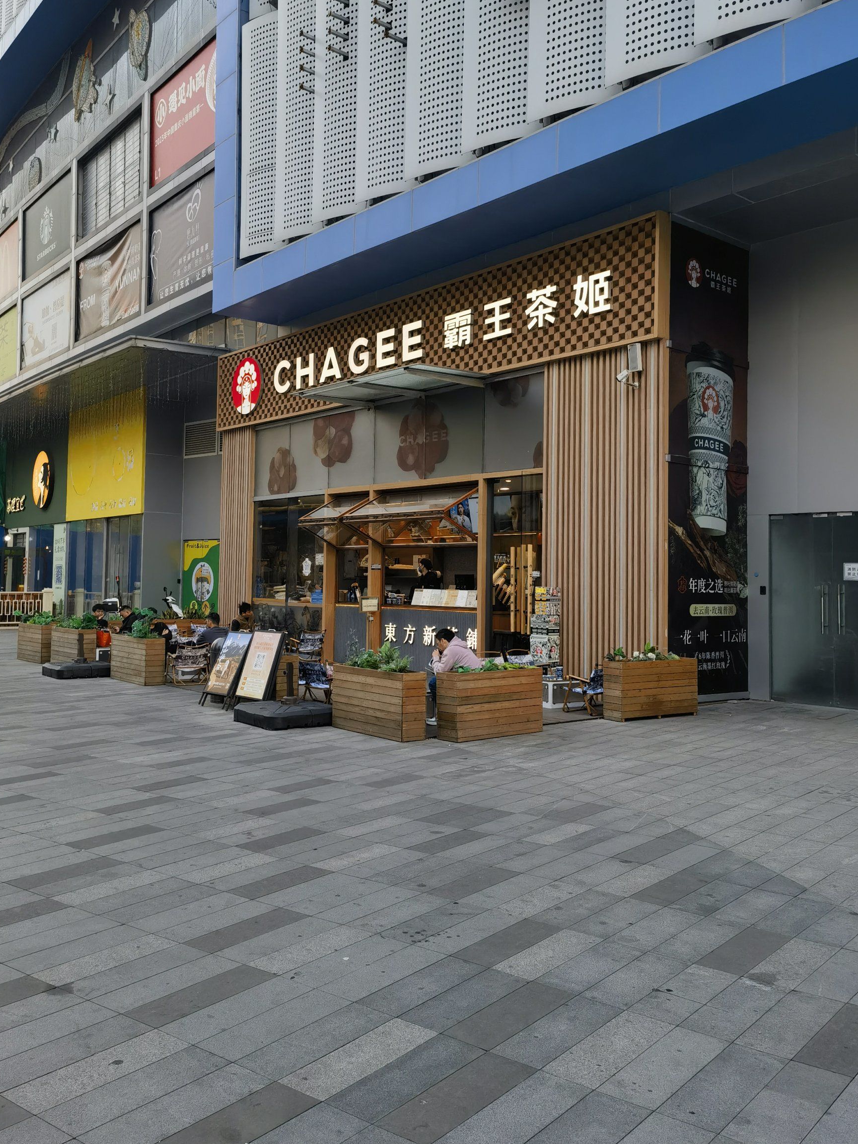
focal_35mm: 32
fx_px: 1058
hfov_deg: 44.1
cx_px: 401
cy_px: 525
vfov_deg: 56.7
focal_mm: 6.67
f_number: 1.9
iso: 160
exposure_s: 1/909
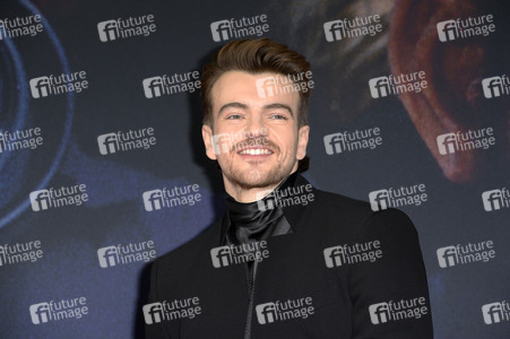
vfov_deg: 10.1
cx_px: 255
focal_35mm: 135
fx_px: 1911
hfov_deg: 15.2
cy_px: 170
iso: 2000
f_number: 6.3
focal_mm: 135
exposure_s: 1/250
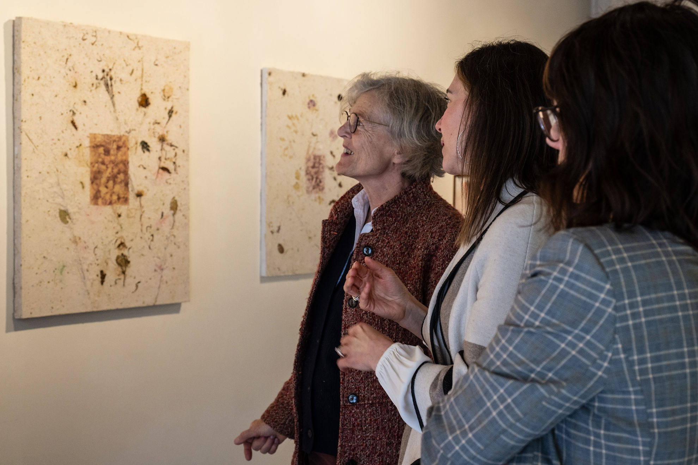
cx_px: 401
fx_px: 1052
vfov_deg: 24.9
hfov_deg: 36.6
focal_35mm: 54
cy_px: 197
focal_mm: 47
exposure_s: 1/160
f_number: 5
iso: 800
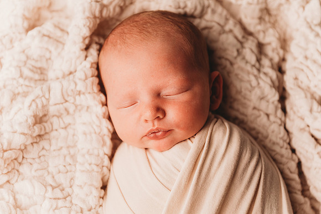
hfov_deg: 23.6
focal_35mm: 86
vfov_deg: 15.9
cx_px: 160
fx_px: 767
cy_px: 107
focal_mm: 86
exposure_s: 1/160
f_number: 4
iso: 100
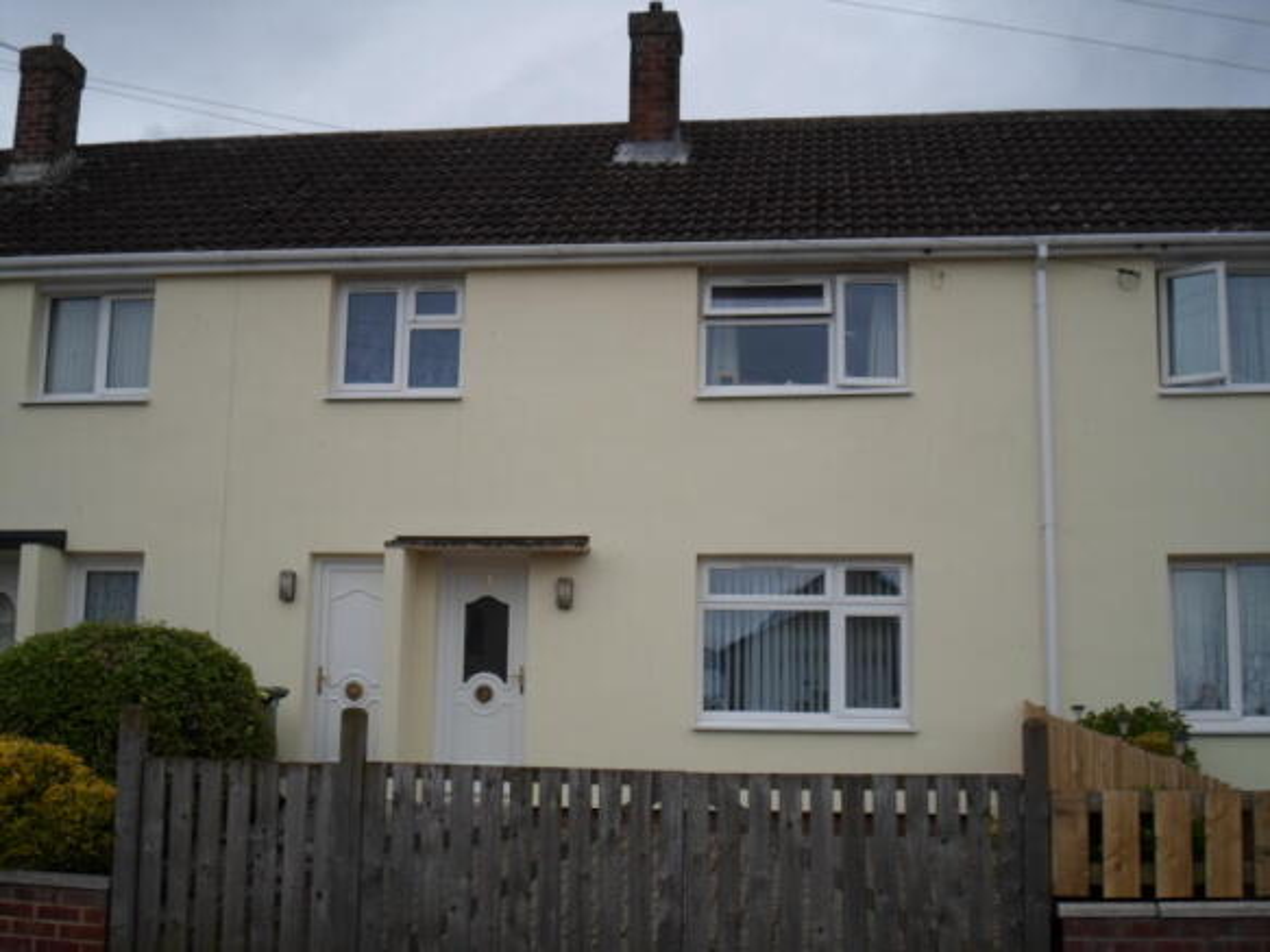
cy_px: 476
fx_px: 1577
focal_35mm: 43
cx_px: 635
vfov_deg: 33.6
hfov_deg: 43.9
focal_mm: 7.8
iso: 80
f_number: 3.2
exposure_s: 1/500
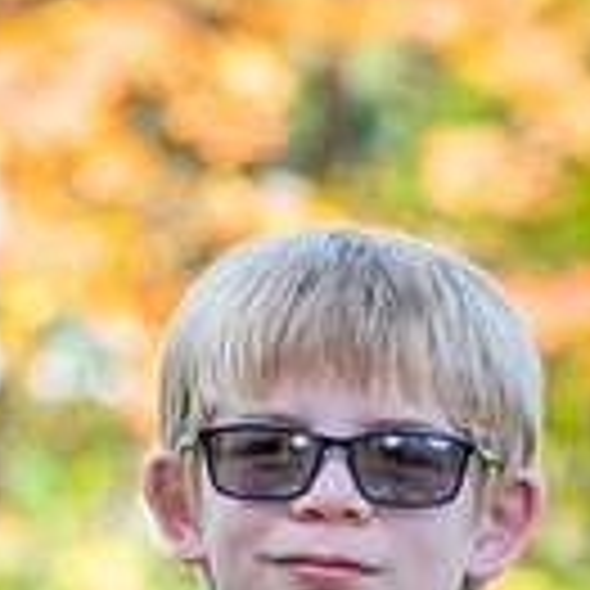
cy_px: 923
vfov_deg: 3.0
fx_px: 11223
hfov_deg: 3.0
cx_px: 313
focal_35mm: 582
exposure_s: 1/60
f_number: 6.3
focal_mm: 200
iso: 100
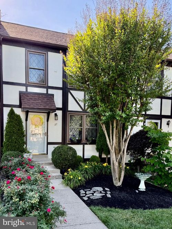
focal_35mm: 24
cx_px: 86
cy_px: 114
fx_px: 159
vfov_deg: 71.6
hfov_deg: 56.8
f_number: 1.78
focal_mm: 6.76
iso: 100
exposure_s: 1/742
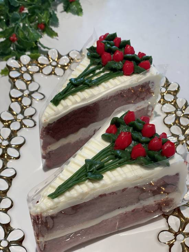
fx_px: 378
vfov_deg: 36.8
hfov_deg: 28.0
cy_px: 126
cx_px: 94
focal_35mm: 52
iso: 125
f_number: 2
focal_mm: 6
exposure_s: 1/120
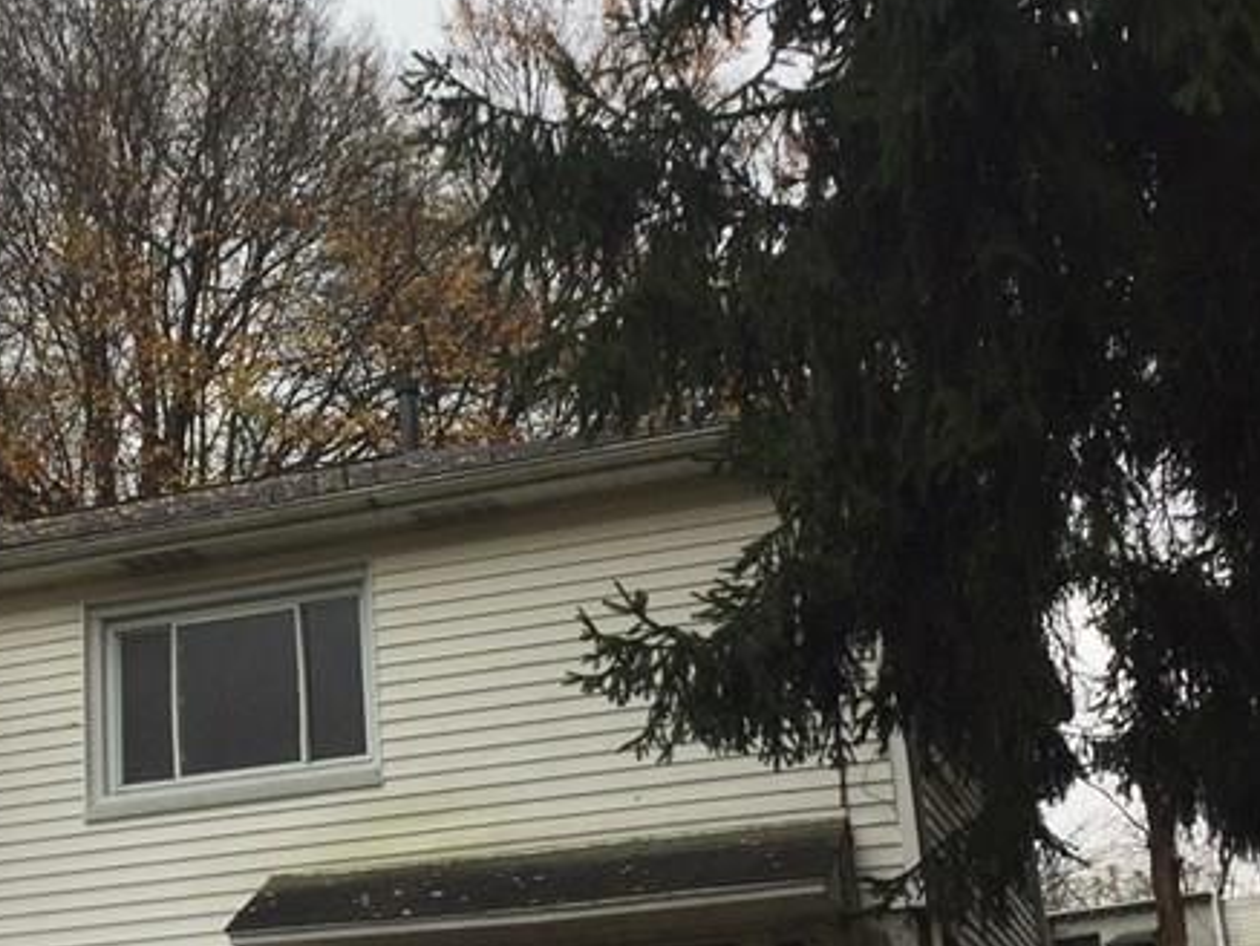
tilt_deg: +19.4
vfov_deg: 21.6
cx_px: 187
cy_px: 461
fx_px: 2476
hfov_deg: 27.8
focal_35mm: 68
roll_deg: +1.5
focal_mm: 4.15
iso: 32
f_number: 2.2
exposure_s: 1/449
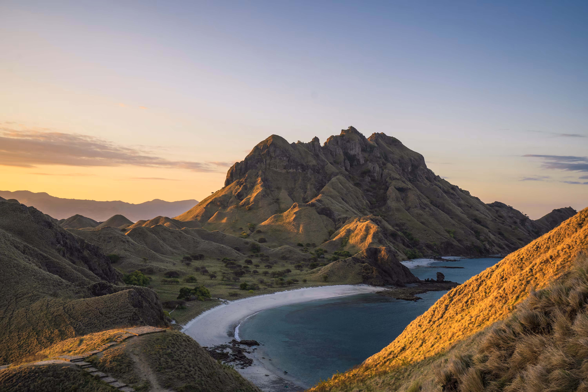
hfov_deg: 54.4
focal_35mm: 35
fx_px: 572
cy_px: 196
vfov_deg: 37.9
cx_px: 294
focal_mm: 35
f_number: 7.1
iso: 100
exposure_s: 1/80
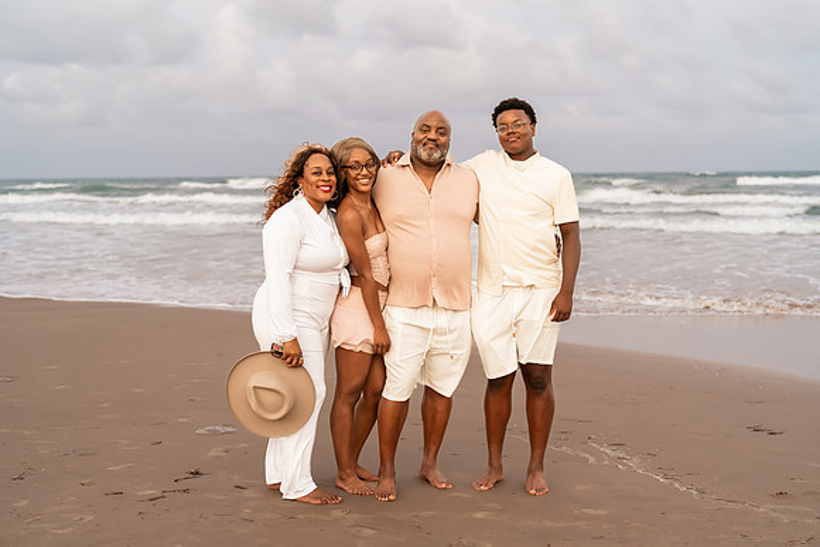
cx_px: 410
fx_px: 1139
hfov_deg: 39.6
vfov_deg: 27.0
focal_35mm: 50
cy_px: 274
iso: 4000
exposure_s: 1/200
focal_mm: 50
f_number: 2.8
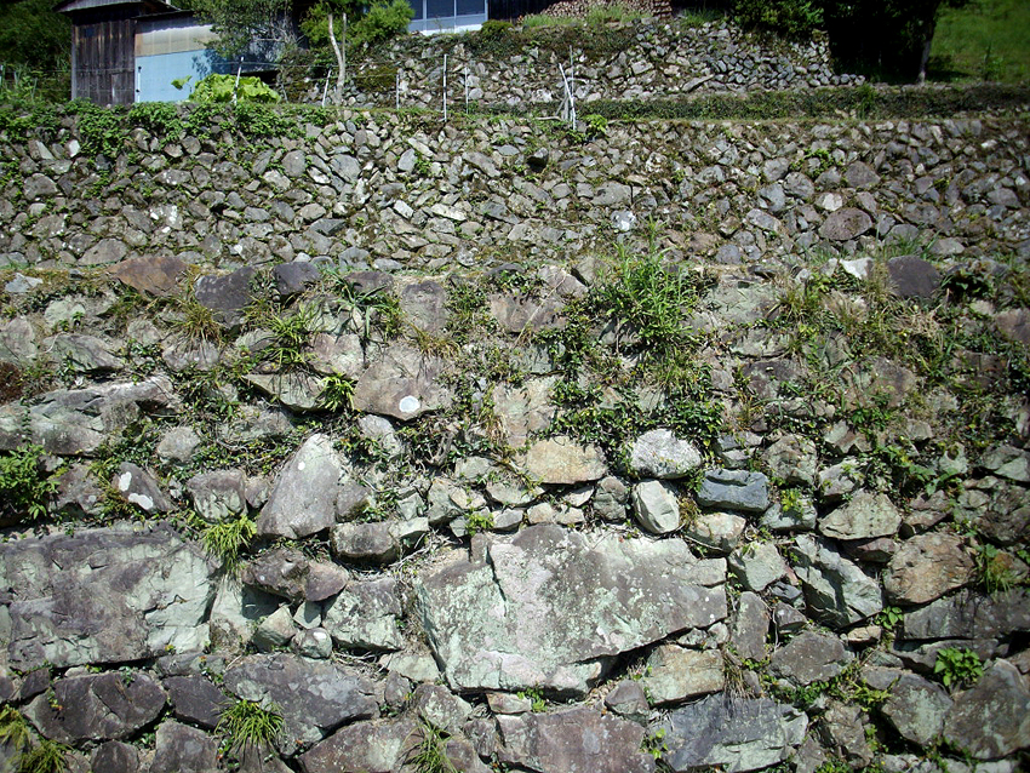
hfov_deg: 50.1
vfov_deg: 38.7
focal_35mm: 37
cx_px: 515
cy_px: 386
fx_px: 1101
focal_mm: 6.2
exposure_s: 1/250
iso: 80
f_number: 5.6
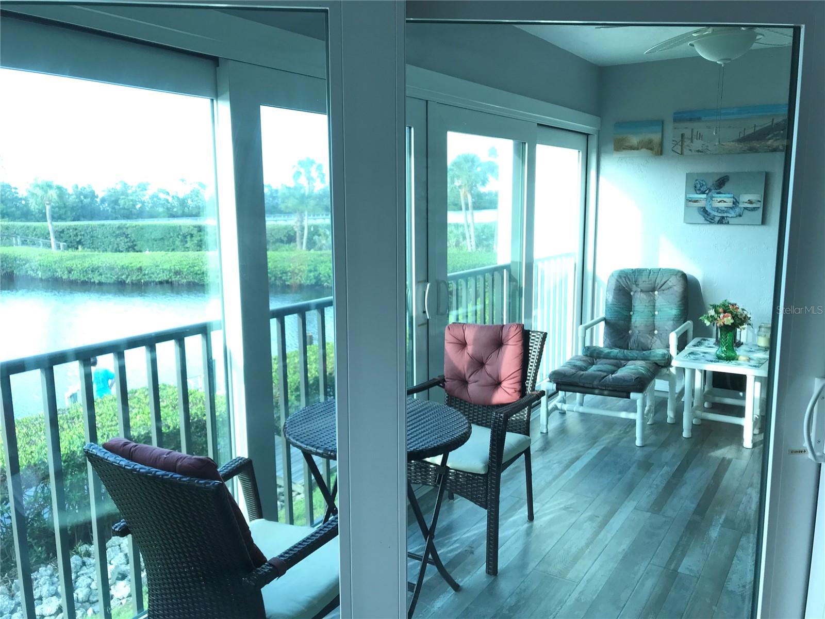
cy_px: 310
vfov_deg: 49.7
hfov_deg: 63.4
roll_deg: -0.5
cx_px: 412
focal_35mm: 28
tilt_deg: -8.2
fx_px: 667
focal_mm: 3.99
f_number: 1.8
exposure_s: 1/60
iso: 25
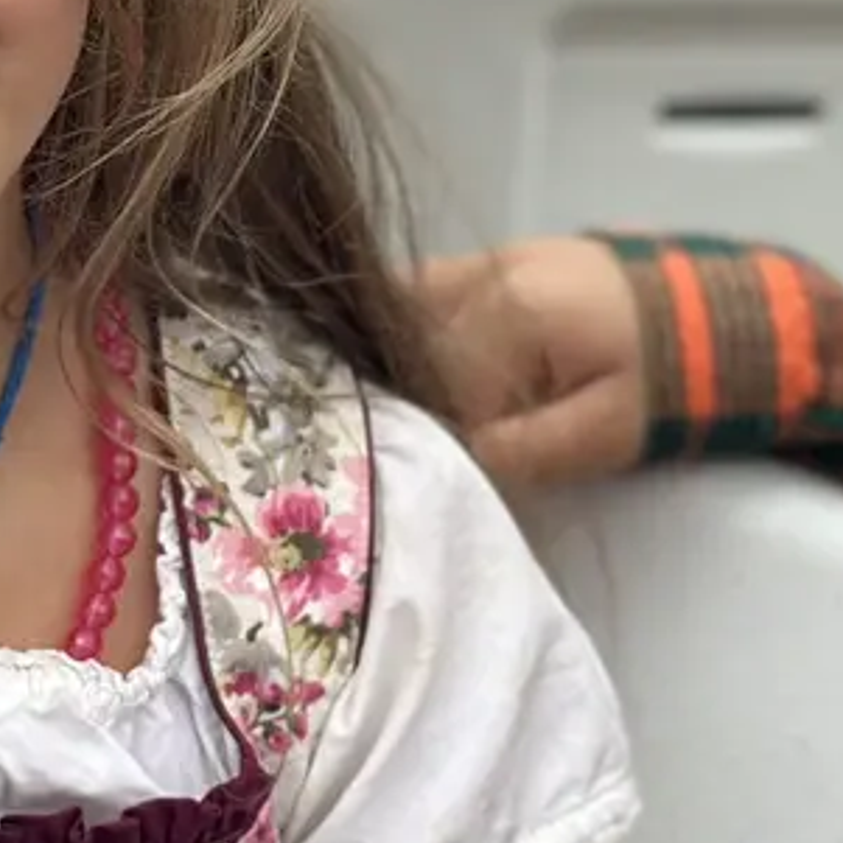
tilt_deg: -17.1
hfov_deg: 8.6
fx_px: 5593
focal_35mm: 203
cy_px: 34
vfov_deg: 8.6
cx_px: 672
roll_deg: -6.6
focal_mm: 6.86
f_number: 1.78
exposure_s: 1/785
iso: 80
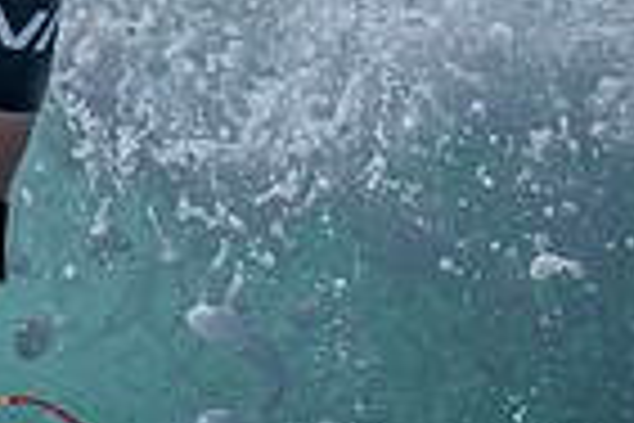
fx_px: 64945
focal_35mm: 3688
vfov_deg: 0.4
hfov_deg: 0.6
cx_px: -629
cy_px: 100
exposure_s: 1/2500
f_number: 6.3
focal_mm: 800
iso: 280
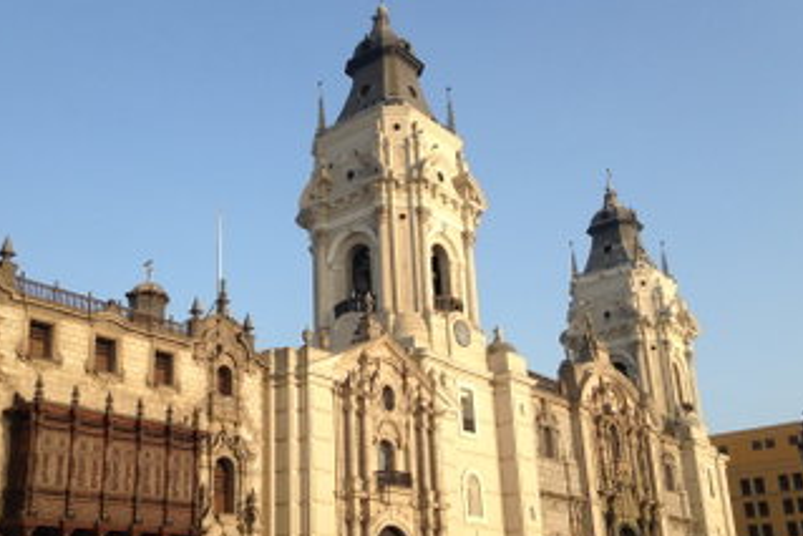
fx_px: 960
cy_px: 345
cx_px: 355
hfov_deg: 45.3
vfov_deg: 31.0
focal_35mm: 43
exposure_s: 1/834
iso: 50
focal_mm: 4.12
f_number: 2.4
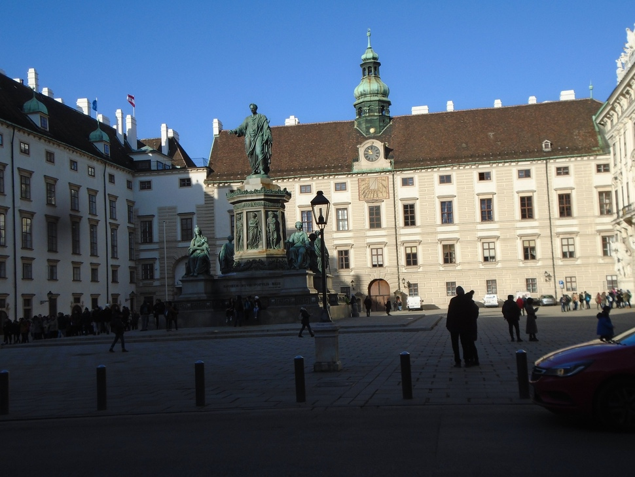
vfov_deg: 34.4
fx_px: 771
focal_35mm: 42
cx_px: 318
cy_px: 238
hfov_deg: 44.8
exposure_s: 1/1000
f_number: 4.1
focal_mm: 7.4
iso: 100
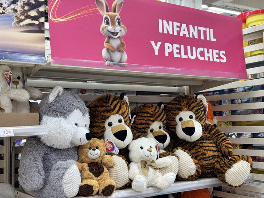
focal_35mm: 48
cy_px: 99
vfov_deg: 30.3
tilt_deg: +3.7
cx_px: 132
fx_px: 366
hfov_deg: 39.7
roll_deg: +2.3
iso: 80
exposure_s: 1/100
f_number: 1.78
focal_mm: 6.76
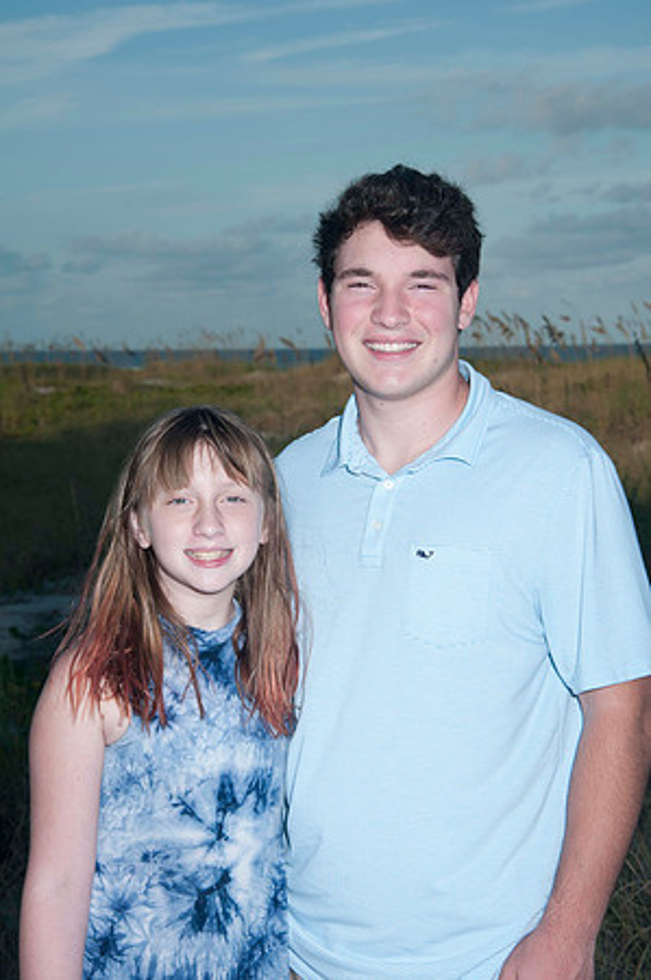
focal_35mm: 78
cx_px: 326
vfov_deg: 26.0
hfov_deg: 17.5
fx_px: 2120
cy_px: 490
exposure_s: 1/250
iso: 100
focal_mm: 52
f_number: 9
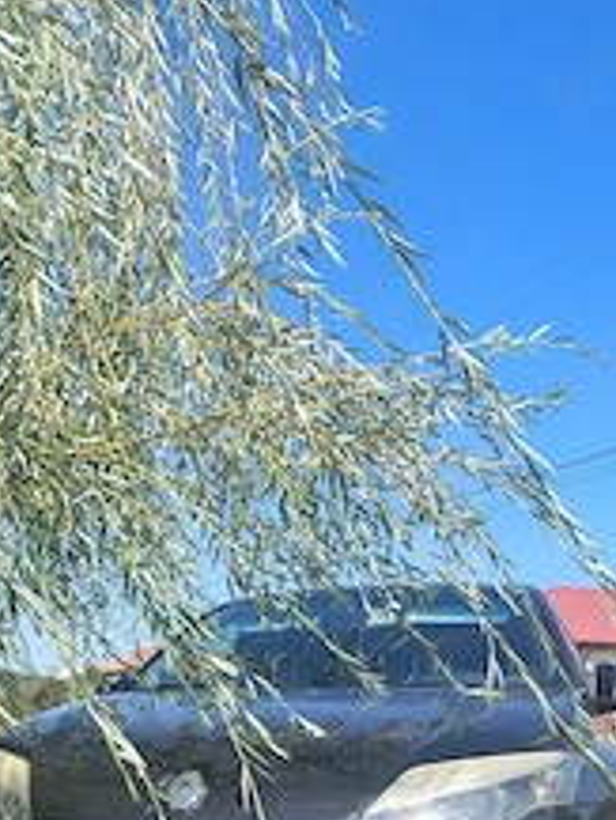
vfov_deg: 39.7
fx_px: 1090
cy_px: 650
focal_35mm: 46
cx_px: 159
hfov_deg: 31.0
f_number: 1.7
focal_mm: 4.71
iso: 143
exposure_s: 1/1000
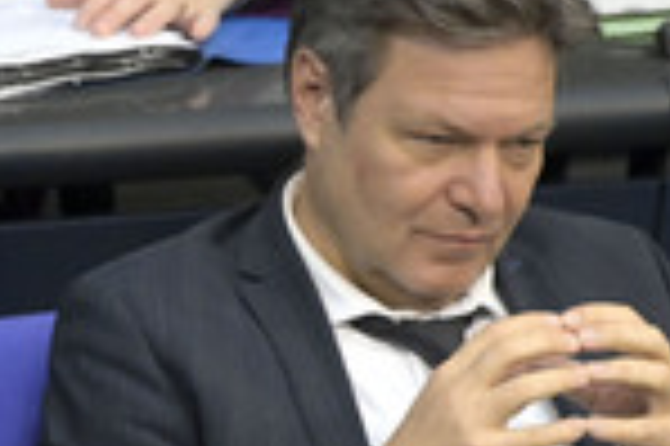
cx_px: -191
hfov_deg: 1.7
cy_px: 360
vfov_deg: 1.2
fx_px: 21955
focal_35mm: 1181
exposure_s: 1/400
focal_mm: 390
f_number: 5.6
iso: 10000
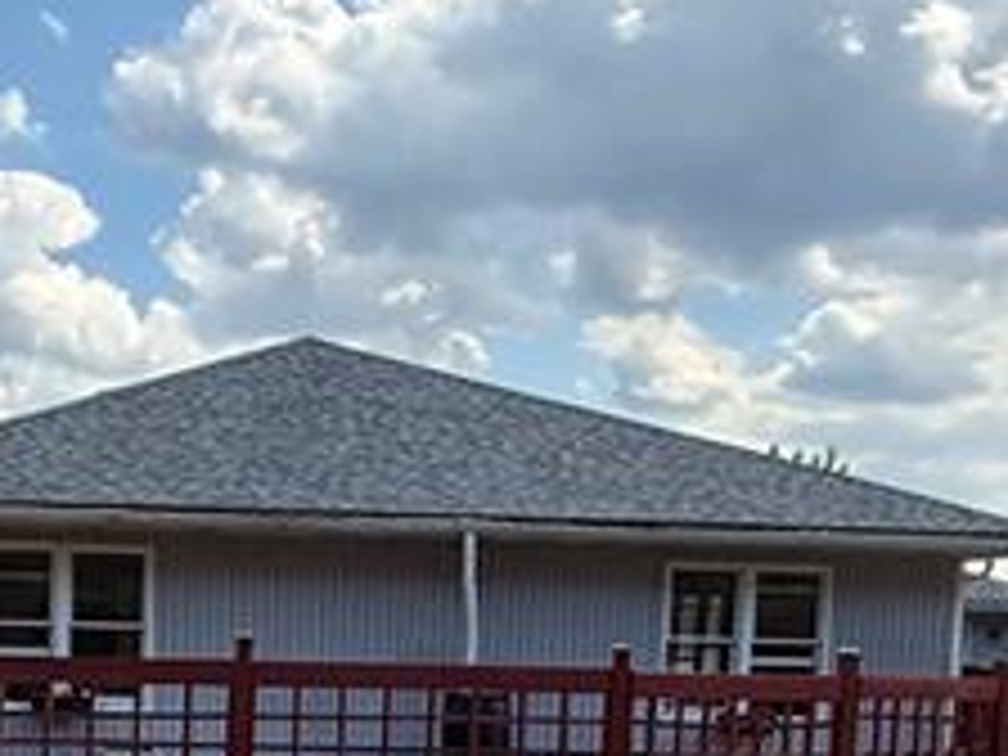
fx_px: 1864
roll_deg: -1.9
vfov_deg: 21.4
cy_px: 891
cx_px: 180
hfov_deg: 29.5
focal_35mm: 64
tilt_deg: -5.3
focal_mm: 2.22
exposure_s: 1/1312
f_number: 2.2
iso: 64
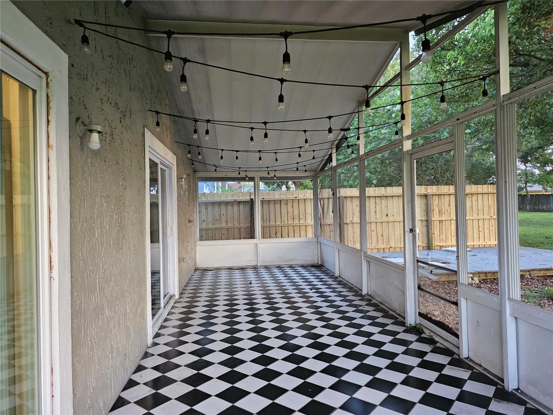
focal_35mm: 23
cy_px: 208
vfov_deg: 58.9
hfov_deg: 73.9
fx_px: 367
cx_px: 276
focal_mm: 6.3
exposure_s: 1/120
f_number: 1.7
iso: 1000
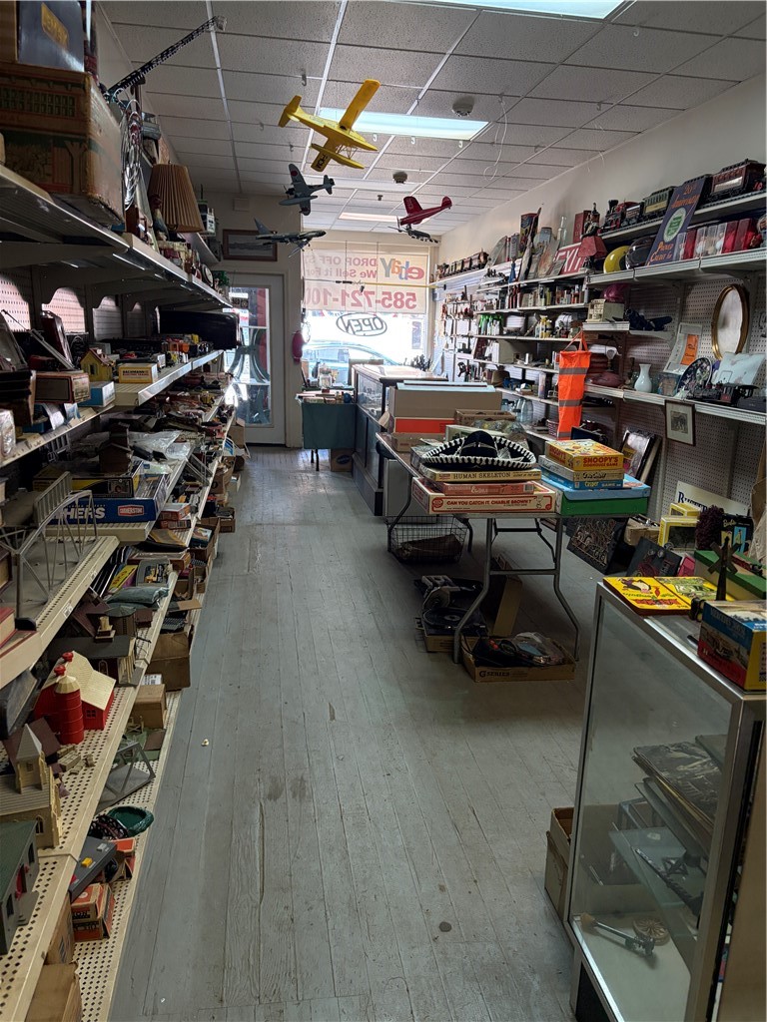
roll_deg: -2.6
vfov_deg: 67.3
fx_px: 768
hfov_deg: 53.1
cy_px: 511
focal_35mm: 26
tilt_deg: -12.1
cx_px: 384
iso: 200
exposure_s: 1/120
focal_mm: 5.96
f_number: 1.6
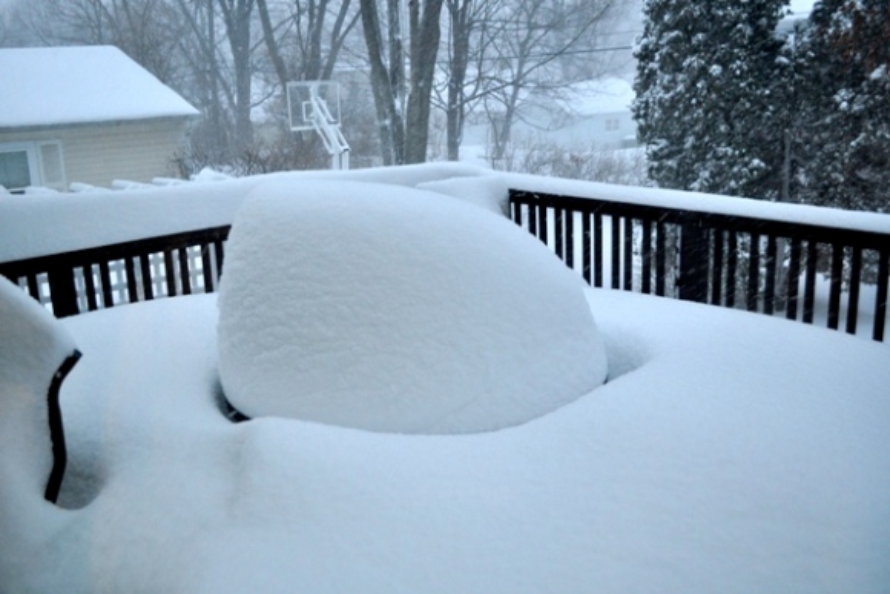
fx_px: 816
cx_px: 445
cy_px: 297
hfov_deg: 57.2
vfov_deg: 40.0
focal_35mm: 33
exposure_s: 1/60
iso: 560
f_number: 4
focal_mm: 22
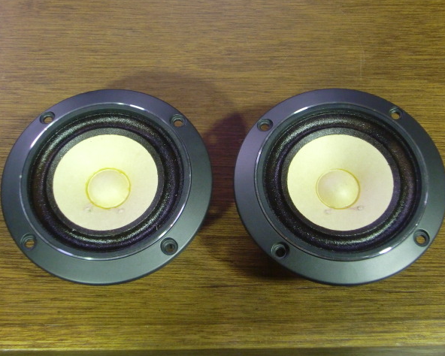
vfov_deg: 26.2
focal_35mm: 58
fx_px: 764
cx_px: 222
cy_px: 179
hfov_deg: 32.5
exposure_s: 1/25
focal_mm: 9.8
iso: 400
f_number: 3.6
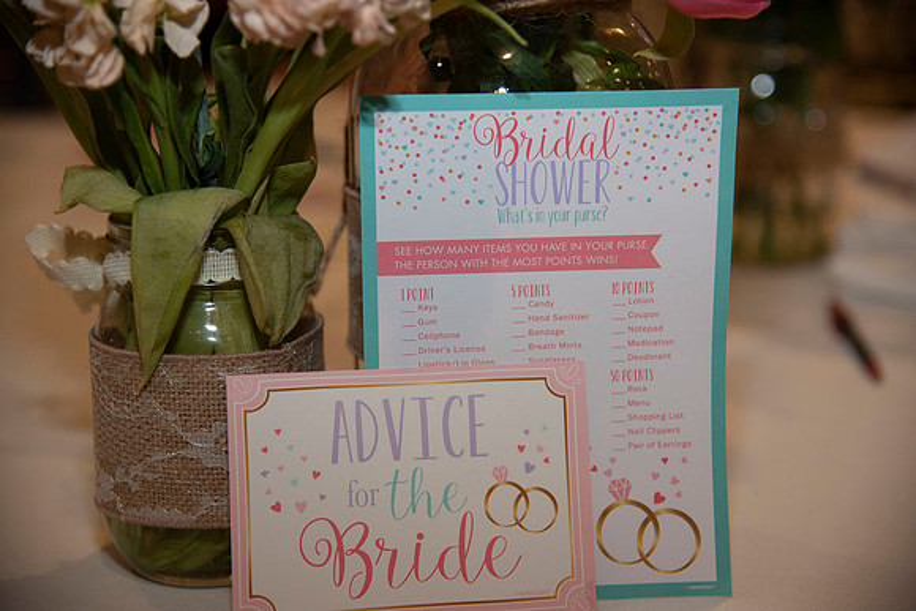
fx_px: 1781
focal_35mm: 70
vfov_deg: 19.5
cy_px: 306
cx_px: 458
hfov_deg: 28.8
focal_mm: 70
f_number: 4
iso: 640
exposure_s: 1/200
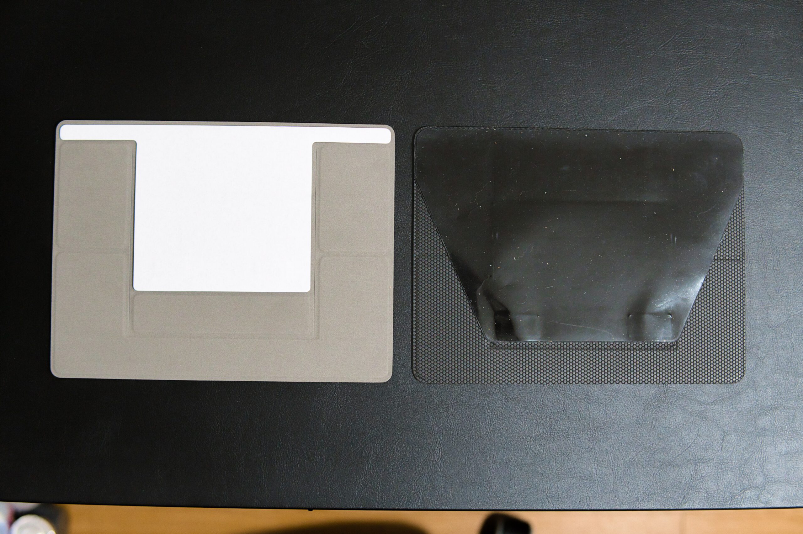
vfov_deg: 29.8
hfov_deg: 43.6
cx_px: 402
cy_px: 267
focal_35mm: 45
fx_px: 1003
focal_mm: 30
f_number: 2.8
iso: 1600
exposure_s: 1/40
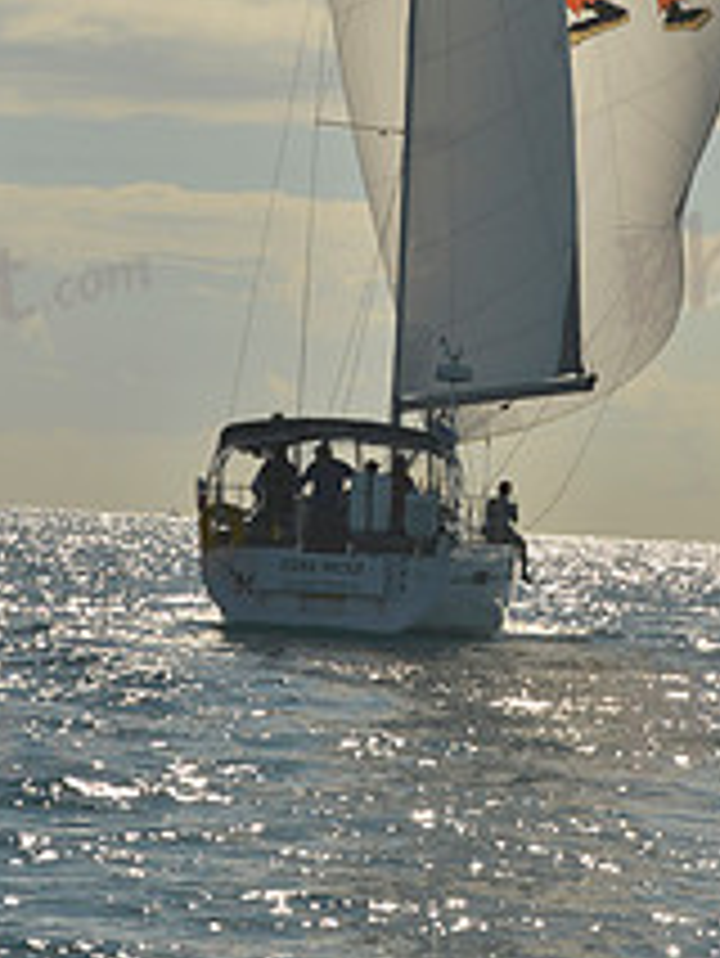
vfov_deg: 10.7
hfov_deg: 8.1
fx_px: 5070
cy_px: 40
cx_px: 385
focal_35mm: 183
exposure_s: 1/640
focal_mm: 70
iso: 200
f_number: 13
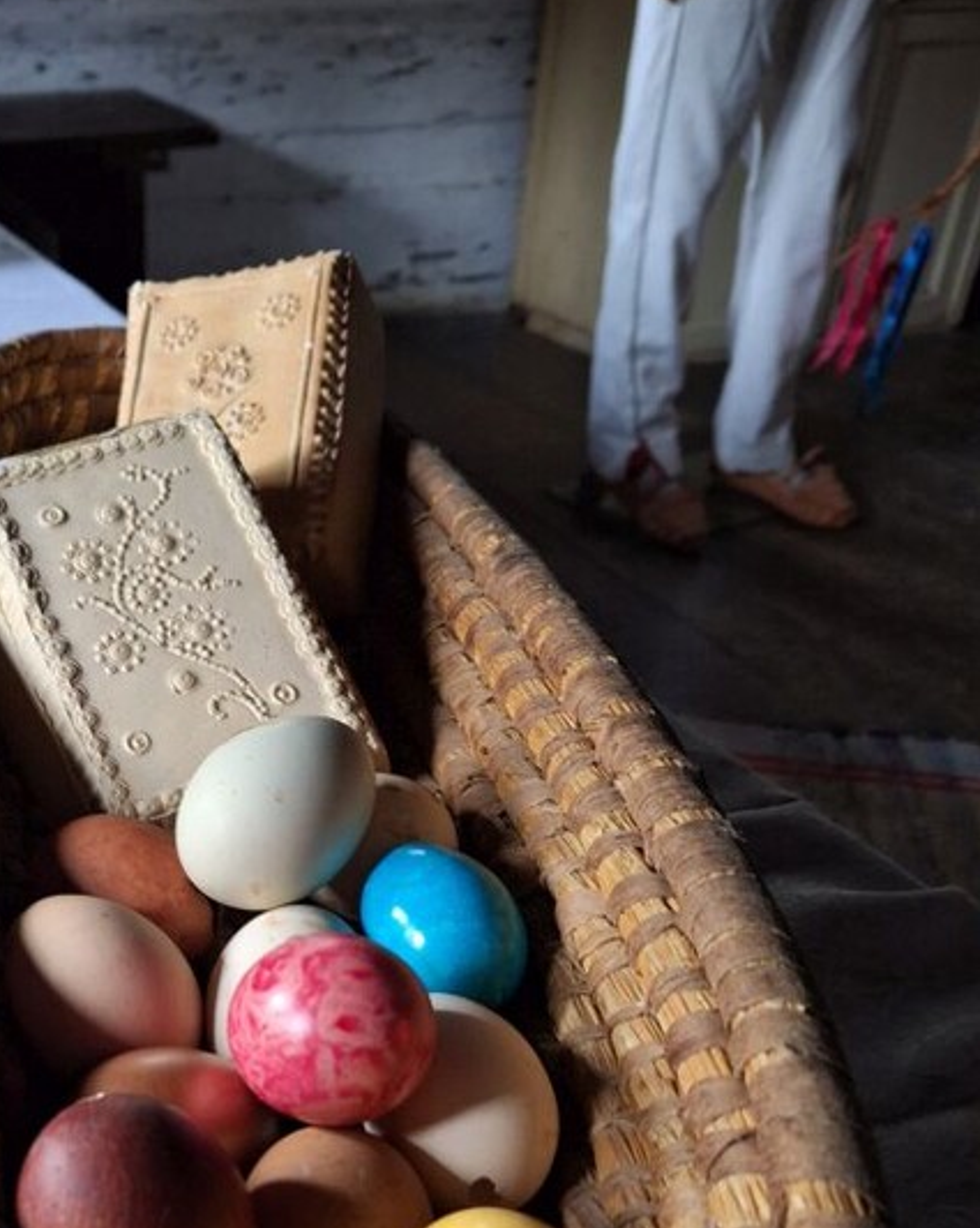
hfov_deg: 37.8
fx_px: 1379
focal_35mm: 38
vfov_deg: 45.9
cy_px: 953
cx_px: 211
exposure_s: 1/20
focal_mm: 5.54
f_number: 1.8
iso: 400
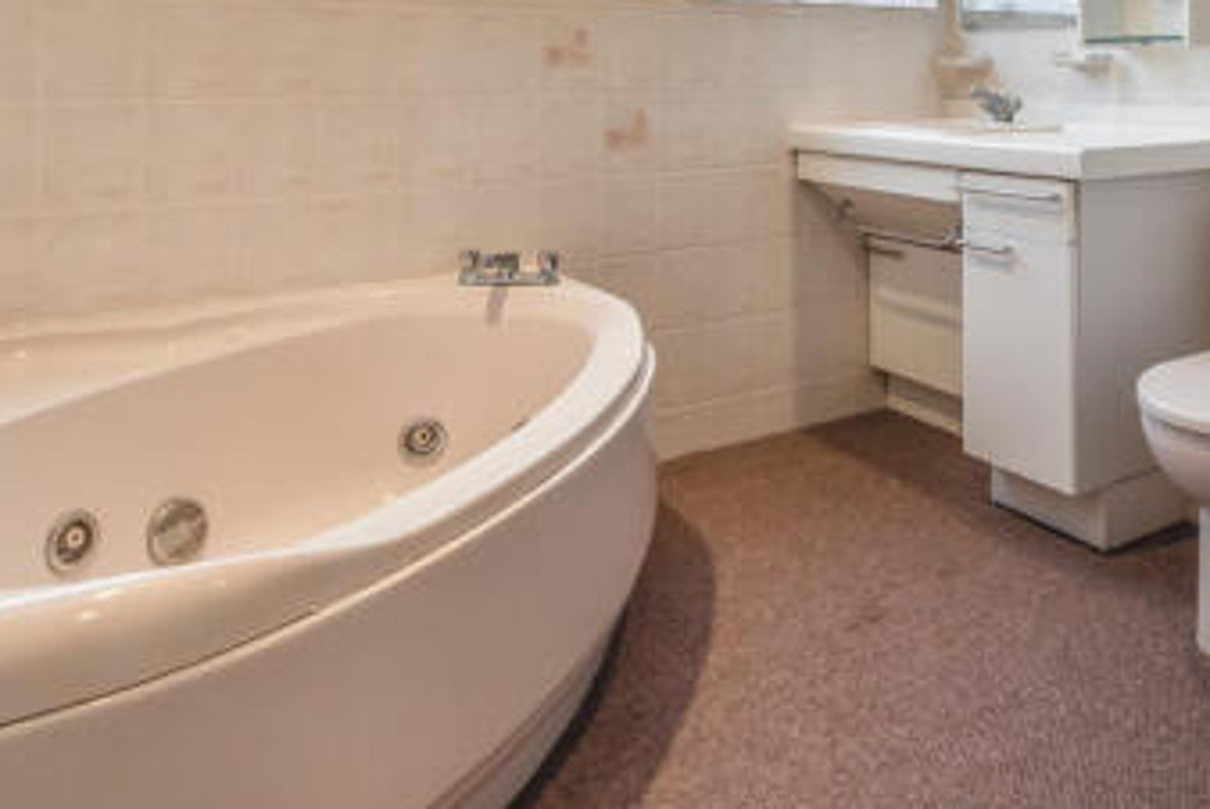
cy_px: 88
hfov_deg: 55.3
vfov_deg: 39.5
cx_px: 995
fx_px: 1043
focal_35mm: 31
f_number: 8
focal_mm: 16
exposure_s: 1/20
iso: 200
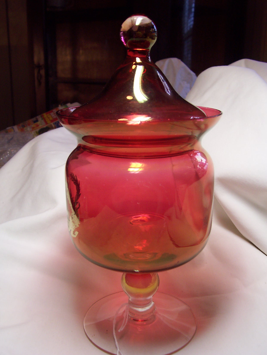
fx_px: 381
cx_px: 134
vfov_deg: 50.1
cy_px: 178
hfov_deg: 38.7
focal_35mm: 37
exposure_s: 1/30
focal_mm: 5.6
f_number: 2.8
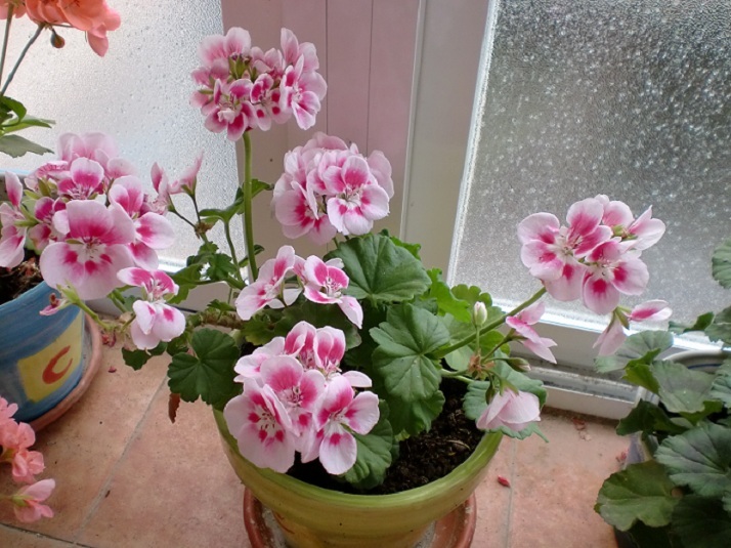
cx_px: 366
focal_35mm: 35
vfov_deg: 40.7
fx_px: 739
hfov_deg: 52.6
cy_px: 274
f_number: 3.1
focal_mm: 6.3
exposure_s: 1/60
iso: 200
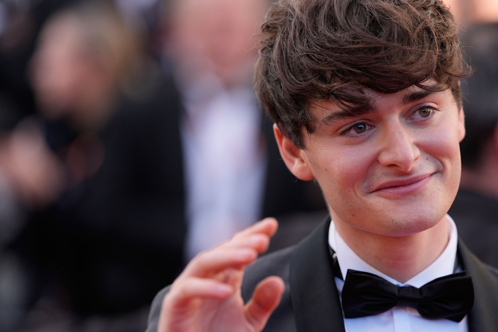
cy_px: 225
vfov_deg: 5.1
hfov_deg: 7.6
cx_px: 359
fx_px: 3762
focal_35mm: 272
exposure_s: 1/2000
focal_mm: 150
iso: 400
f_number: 2
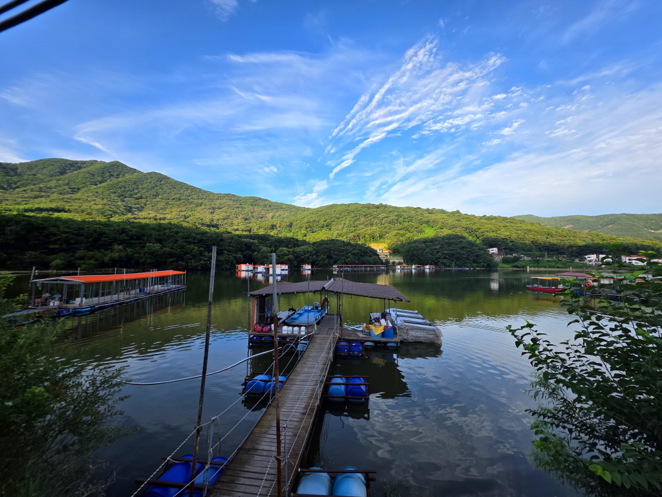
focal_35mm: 13
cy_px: 248
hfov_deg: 106.2
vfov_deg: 89.9
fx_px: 249
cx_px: 331
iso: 40
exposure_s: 1/734
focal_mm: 2.2
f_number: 1.9
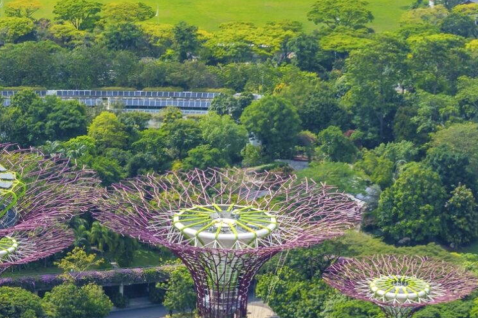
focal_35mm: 224
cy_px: 370
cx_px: -110
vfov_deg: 6.1
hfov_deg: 9.1
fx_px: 2973
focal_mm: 56
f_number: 8
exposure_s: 1/320
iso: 160
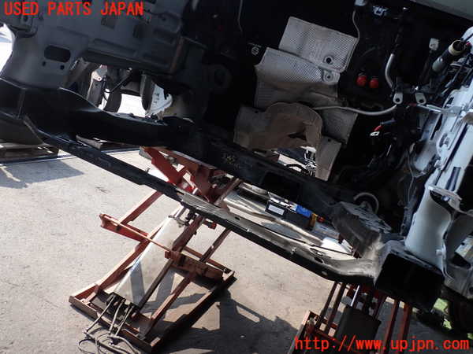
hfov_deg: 60.0
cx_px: 236
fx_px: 410
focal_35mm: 30
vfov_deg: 46.8
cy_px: 177
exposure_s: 1/320
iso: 100
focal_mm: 5.4
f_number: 3.2
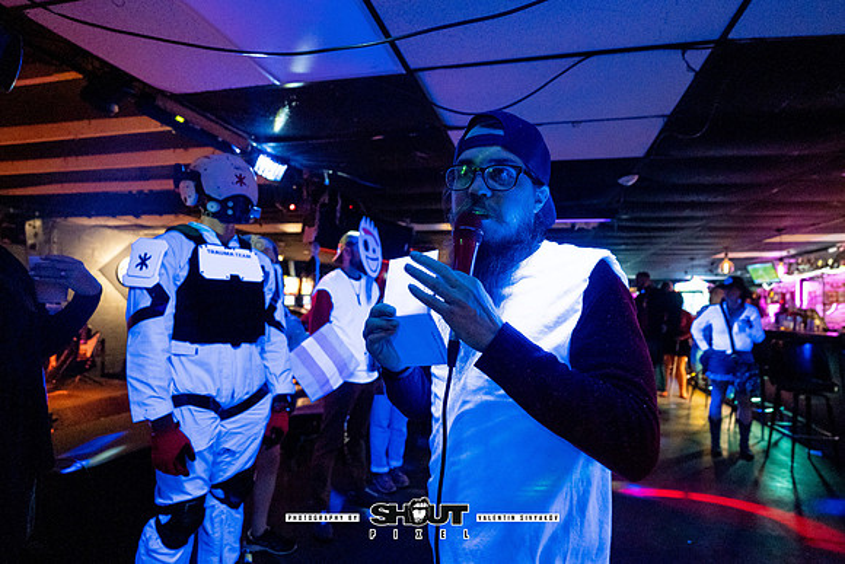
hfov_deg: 94.3
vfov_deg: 71.9
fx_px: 389
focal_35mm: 17
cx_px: 473
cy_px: 279
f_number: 2.8
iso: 3200
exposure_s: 1/160
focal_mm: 14
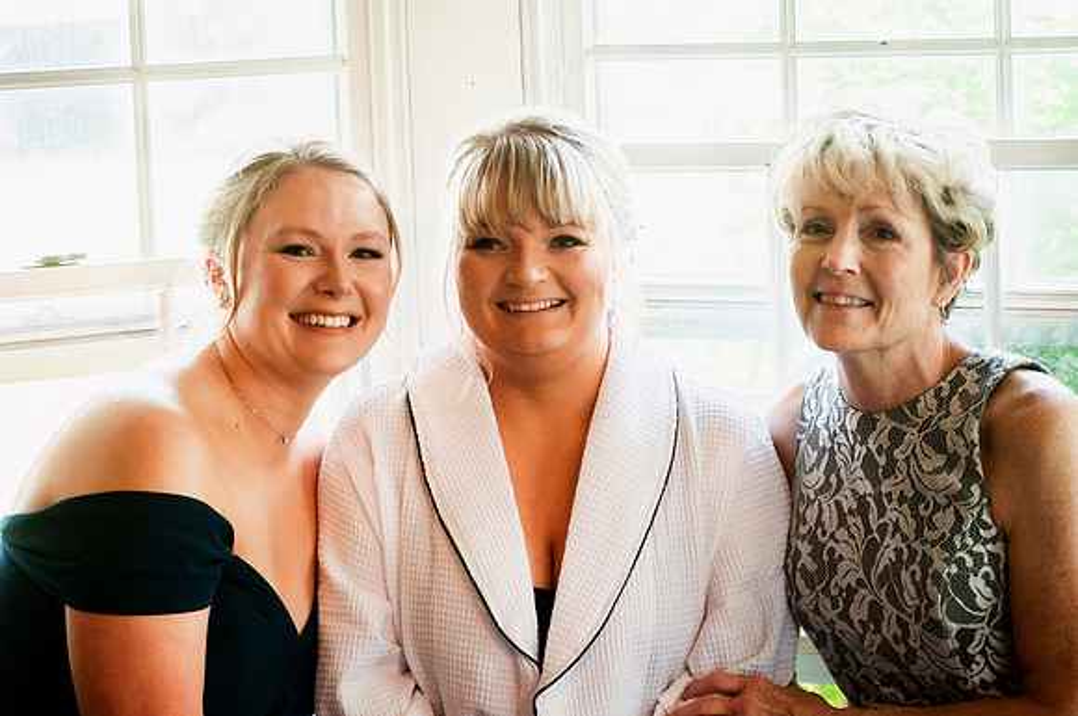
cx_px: 539
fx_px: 2467
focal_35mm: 82
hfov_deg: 24.6
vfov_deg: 16.5
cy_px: 358
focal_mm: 55
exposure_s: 1/60
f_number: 4
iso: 400
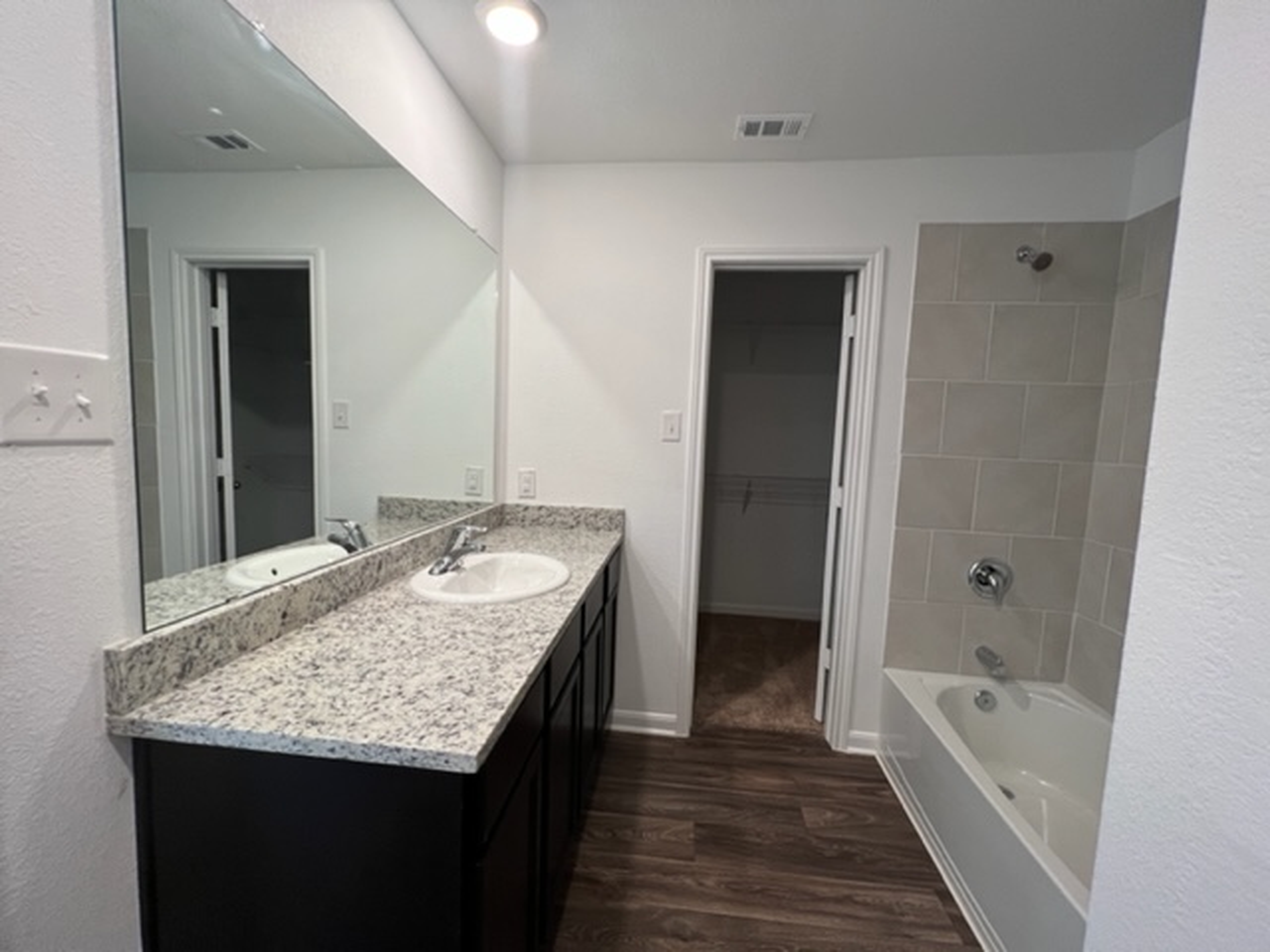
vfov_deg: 89.9
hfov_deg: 106.2
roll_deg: -2.4
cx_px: 635
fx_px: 477
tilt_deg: -5.5
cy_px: 476
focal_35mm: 13
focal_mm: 1.57
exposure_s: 1/120
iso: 200
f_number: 1.8
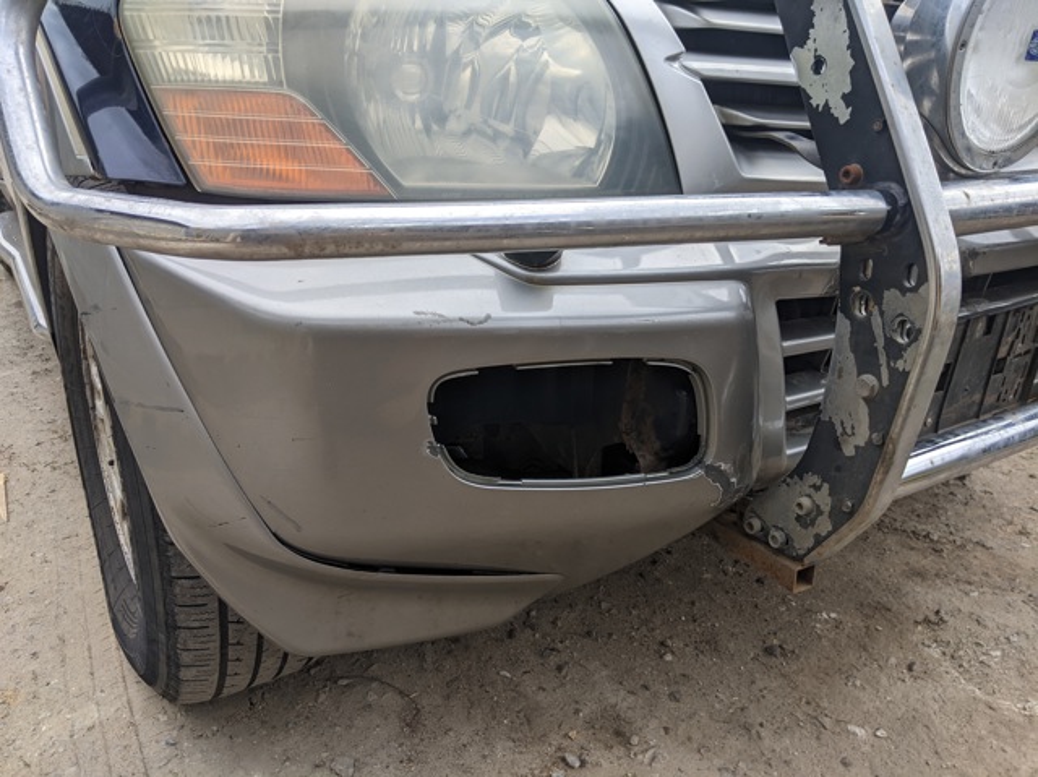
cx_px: 519
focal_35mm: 27
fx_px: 809
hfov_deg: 65.4
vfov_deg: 51.3
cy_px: 388
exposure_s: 1/782
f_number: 1.8
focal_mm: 4.44
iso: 43
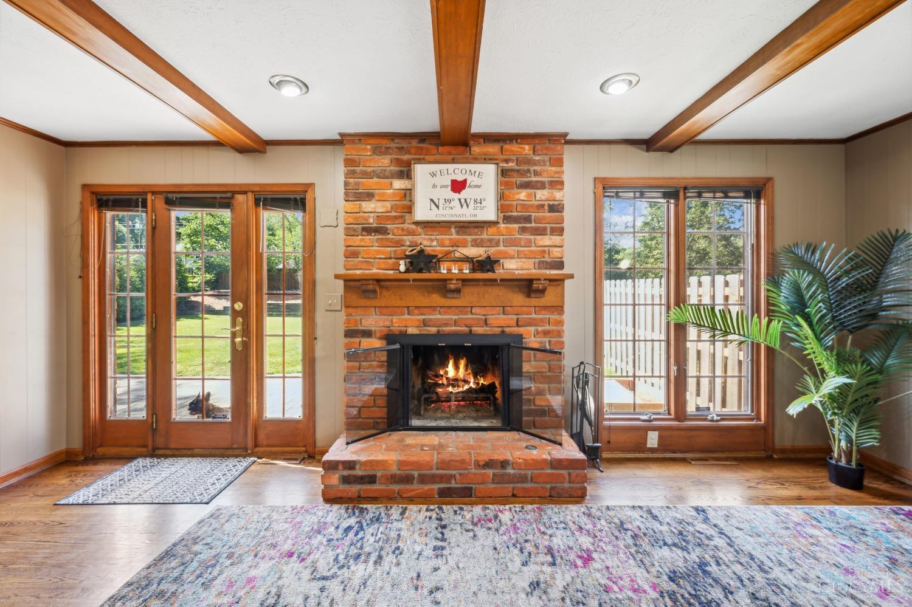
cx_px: 456
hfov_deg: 104.3
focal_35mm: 14
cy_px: 304
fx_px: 355
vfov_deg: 81.2
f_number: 8
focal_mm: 14
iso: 100
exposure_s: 1/5
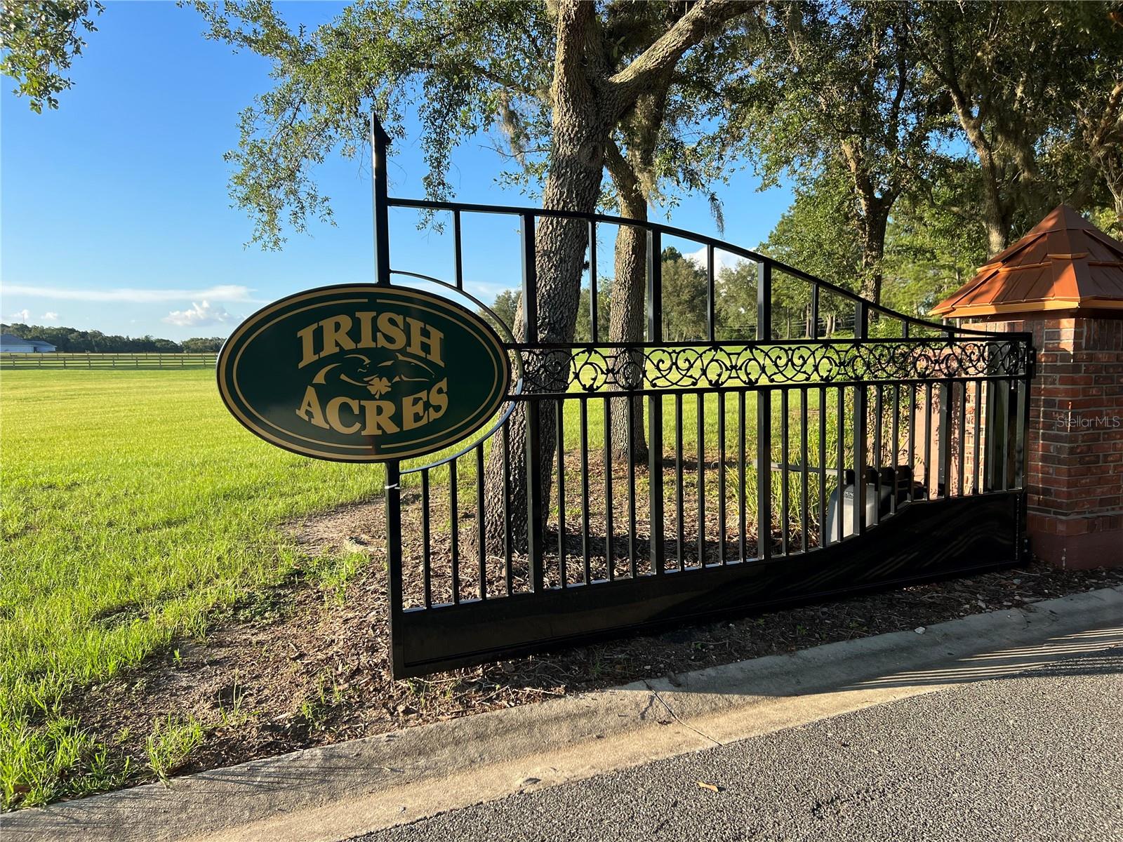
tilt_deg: -4.4
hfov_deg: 67.3
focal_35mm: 26
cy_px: 421
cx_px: 562
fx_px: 843
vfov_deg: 53.1
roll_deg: -0.4
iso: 50
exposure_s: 1/1669
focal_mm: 5.7
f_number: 1.5
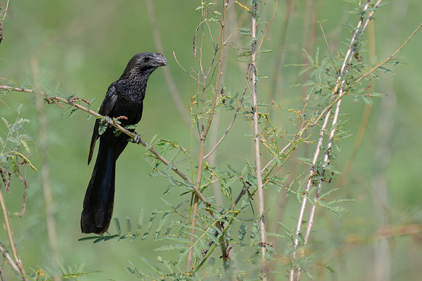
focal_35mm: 1066
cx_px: 268
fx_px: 12492
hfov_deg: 1.9
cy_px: 151
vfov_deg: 1.3
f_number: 4
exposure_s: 1/1250
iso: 180
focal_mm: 560
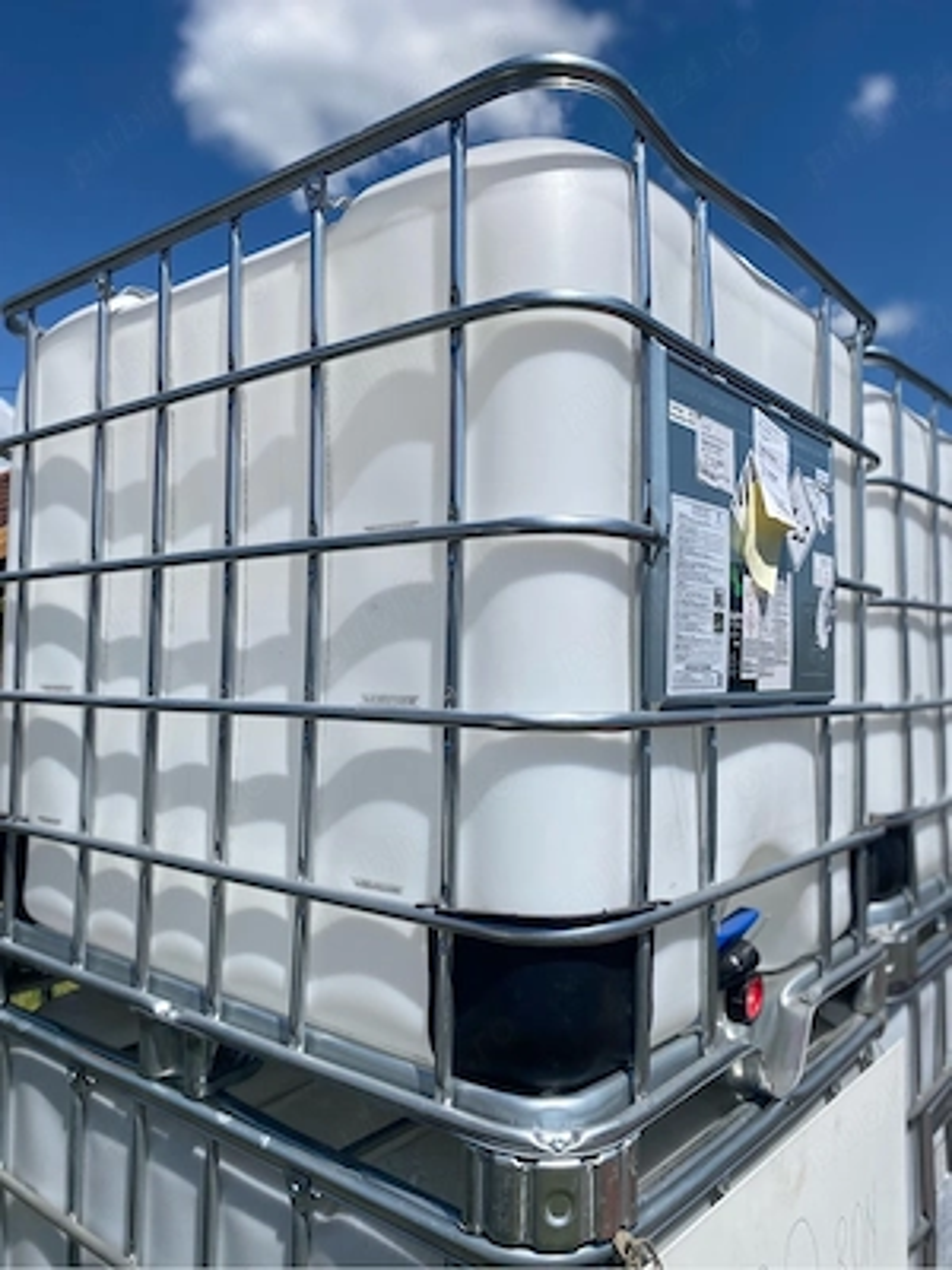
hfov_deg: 53.1
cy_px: 635
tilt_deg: +5.2
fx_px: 953
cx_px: 476
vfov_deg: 67.3
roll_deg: -0.8
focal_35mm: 26
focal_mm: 4.25
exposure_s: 1/5747
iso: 32
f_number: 1.8
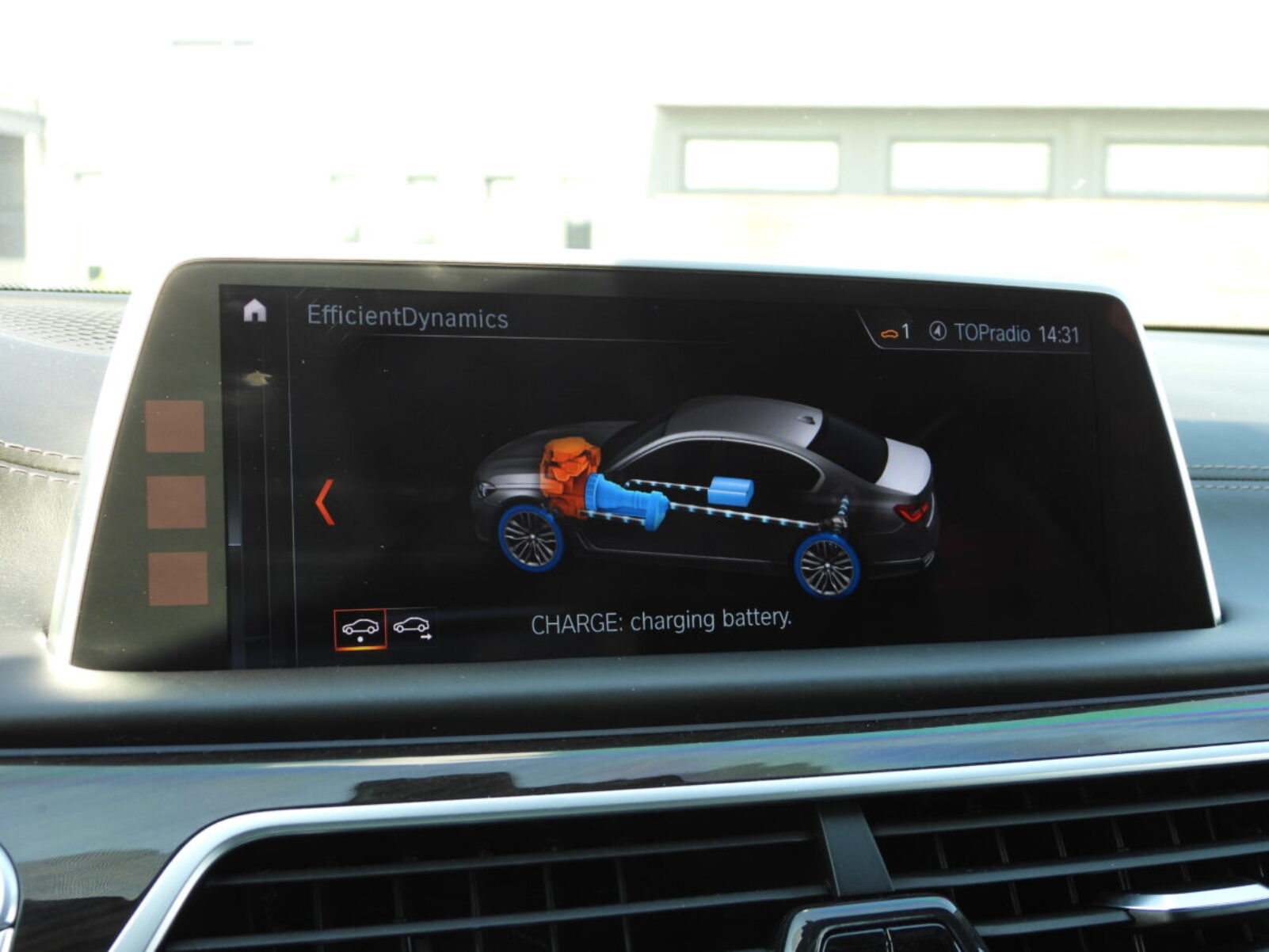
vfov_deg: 29.1
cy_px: 476
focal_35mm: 50
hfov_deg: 38.2
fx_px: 1833
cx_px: 634
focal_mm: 9
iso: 100
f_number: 3.2
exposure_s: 1/60
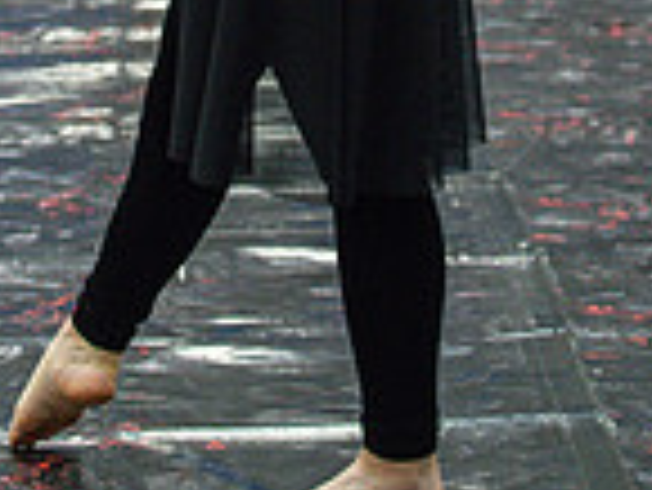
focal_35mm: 233
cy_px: -512
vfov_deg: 6.2
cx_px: 265
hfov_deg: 8.5
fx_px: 4392
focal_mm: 78
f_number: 4
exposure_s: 1/500
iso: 6400
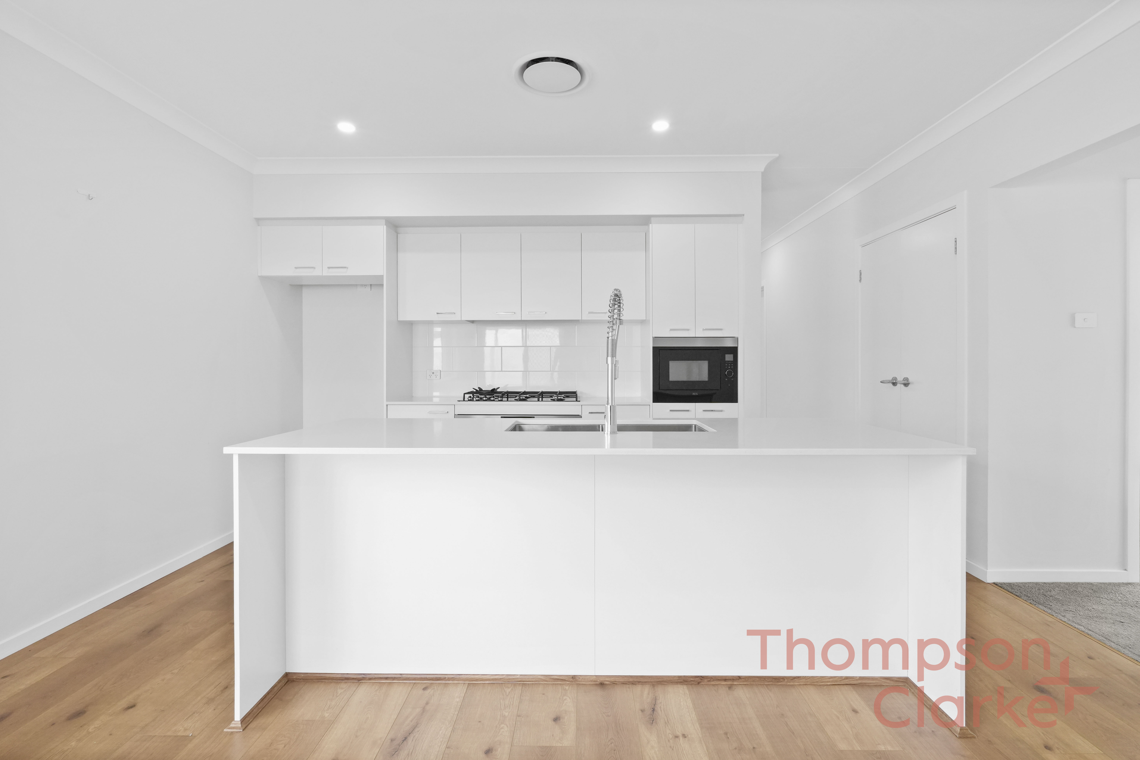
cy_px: 380
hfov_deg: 95.0
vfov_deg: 72.1
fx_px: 522
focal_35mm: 16
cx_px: 570
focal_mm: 11
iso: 2000
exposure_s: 1/30
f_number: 9
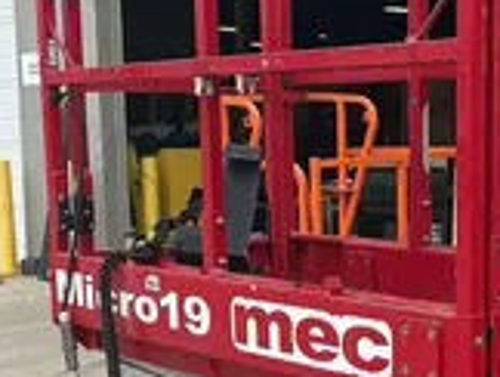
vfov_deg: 16.6
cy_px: 354
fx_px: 1273
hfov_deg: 22.1
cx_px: 343
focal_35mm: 88
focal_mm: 5.7
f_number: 1.5
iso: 50
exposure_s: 1/1724
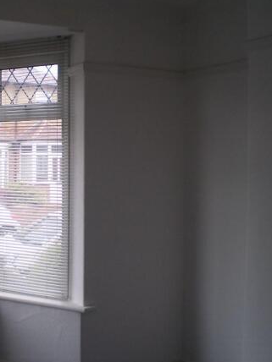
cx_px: 50
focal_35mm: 49
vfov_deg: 38.9
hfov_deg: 29.0
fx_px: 513
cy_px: 181
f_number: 3.1
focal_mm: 6.3
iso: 64
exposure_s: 1/60
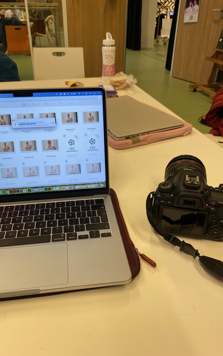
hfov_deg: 44.5
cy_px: 180
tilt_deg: -31.9
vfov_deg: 66.5
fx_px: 272
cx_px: 103
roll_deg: -0.3
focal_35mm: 28
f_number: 1.8
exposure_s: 1/100
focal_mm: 4.25
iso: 64
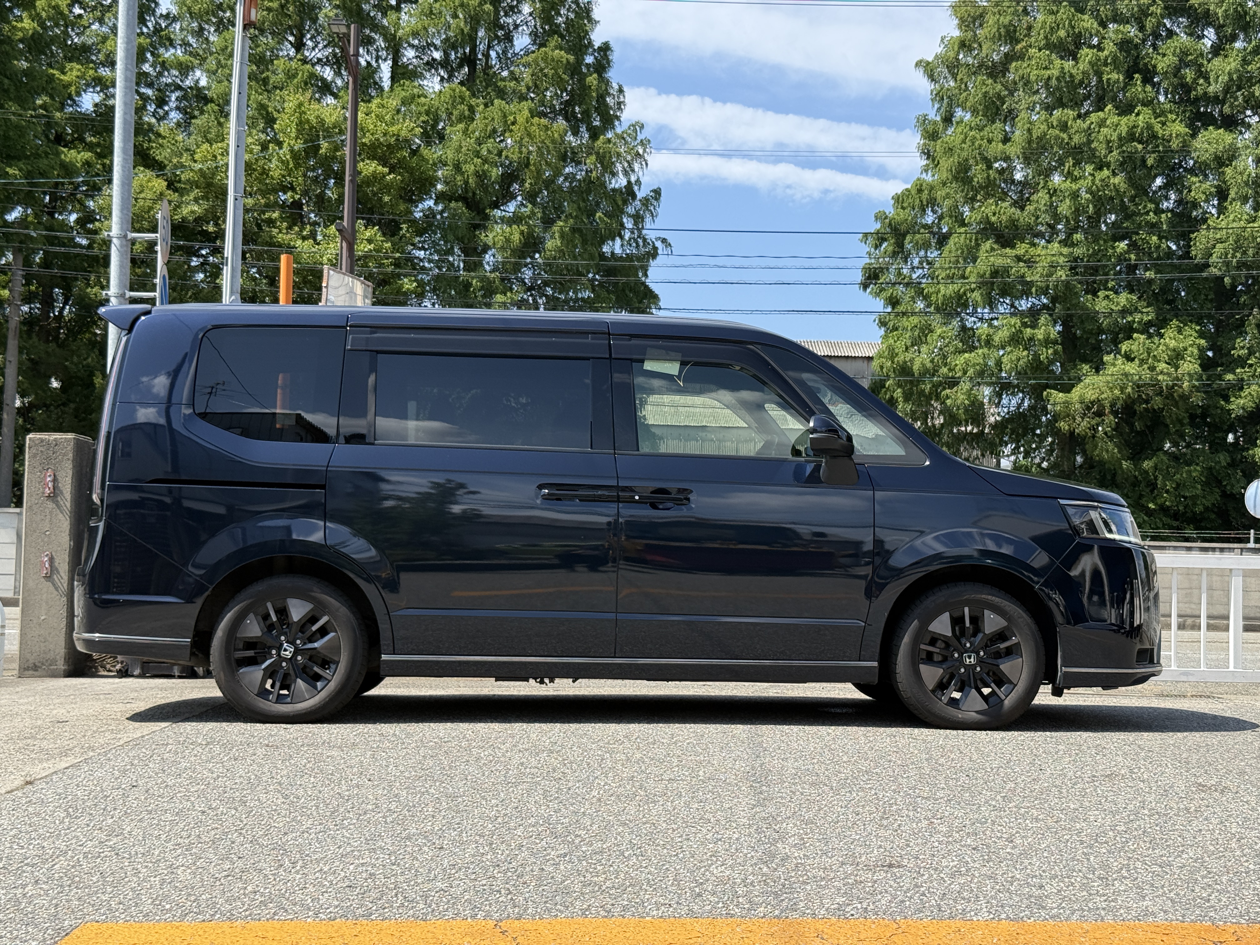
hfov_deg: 39.7
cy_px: 472
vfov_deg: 30.3
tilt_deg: +3.1
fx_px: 1747
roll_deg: -1.7
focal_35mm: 48
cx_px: 630
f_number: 1.78
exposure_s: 1/3096
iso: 80
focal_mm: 6.76
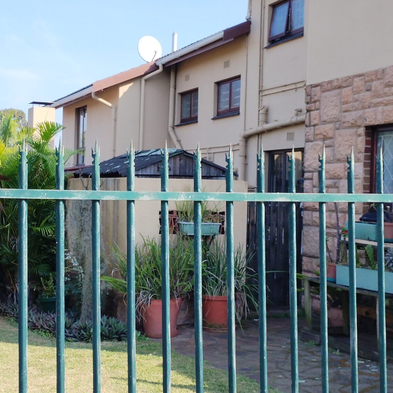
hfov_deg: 32.3
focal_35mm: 52
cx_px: 111
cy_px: 183
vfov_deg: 32.8
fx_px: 668
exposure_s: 1/610
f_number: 1.8
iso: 100
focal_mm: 4.25
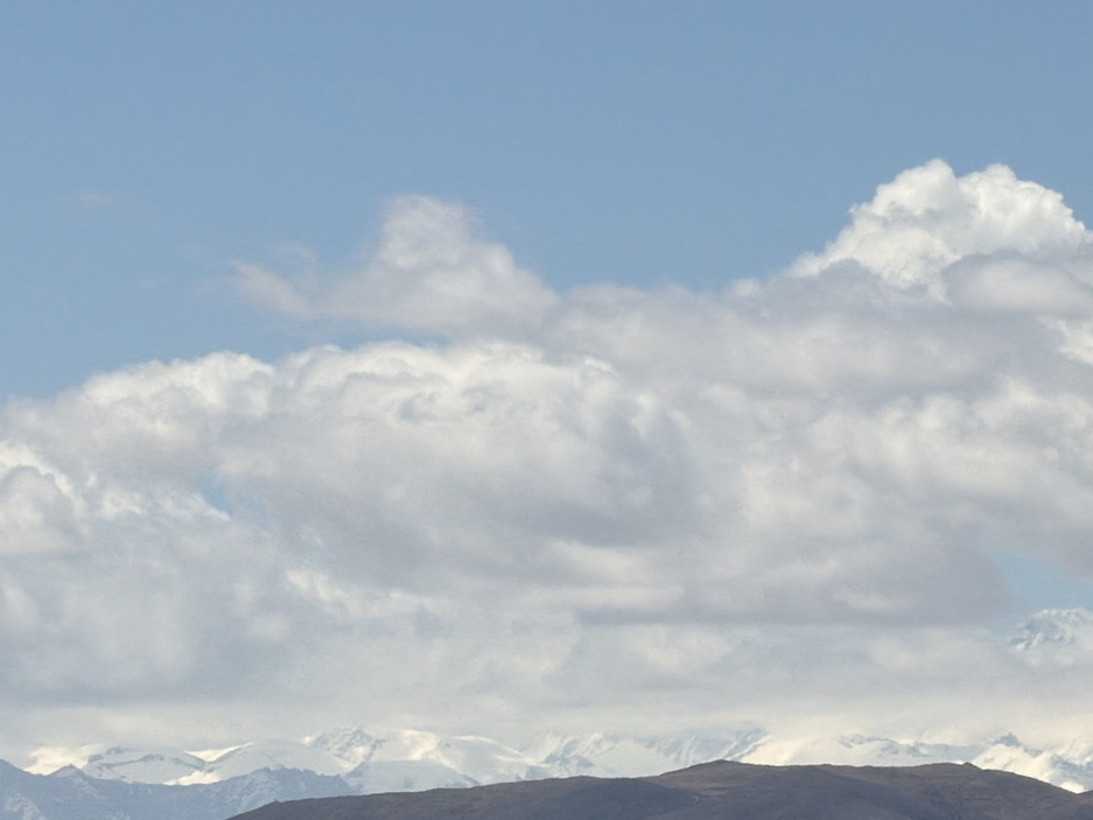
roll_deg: +0.1
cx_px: 306
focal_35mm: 427
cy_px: 684
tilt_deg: +2.1
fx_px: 13484
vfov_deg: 3.5
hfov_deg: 4.6
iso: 16
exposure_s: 1/1305
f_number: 2.8
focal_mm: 16.89
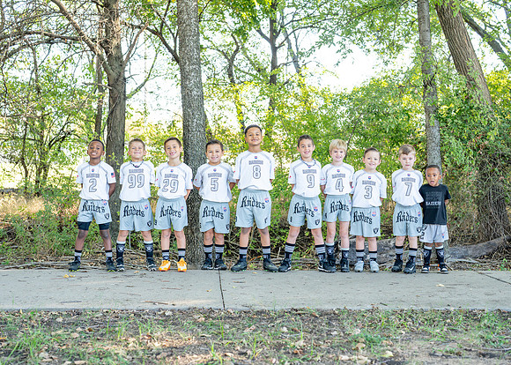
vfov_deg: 24.9
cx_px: 261
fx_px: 826
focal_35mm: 57
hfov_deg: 34.4
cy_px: 188
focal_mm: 50
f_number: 4
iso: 1000
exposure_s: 1/640
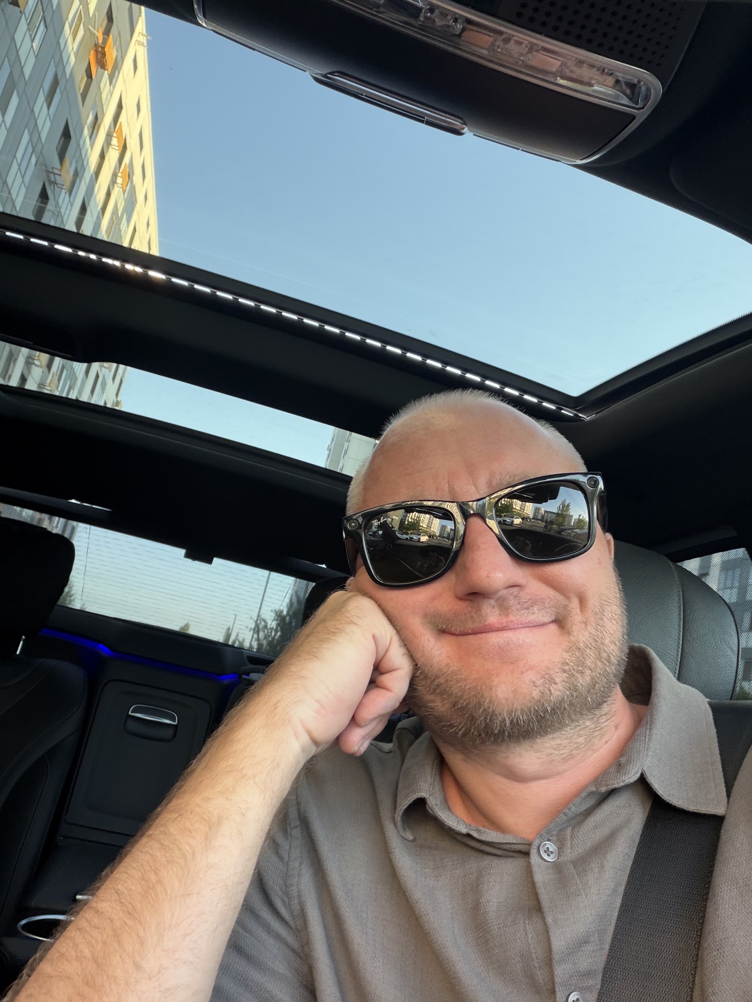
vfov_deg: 60.0
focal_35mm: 30
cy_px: 501
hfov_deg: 46.8
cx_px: 376
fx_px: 869
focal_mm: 2.71
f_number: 1.9
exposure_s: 1/56
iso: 64
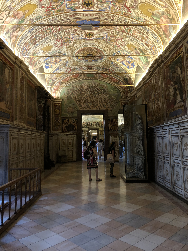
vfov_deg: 63.4
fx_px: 203
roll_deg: +1.1
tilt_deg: +5.7
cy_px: 126
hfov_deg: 49.7
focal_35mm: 28
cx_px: 94
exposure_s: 1/17
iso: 50
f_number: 1.8
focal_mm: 4
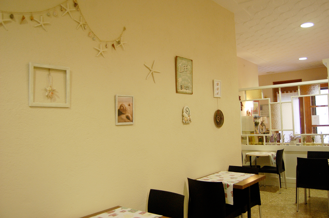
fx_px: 274
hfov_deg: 62.0
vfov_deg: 43.5
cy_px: 109
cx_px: 164
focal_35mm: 30
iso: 800
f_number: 3.8
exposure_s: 1/25
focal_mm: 20
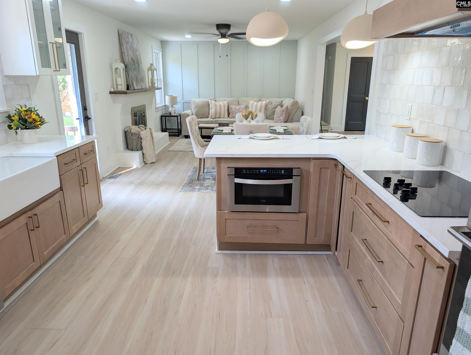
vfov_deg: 56.9
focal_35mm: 24
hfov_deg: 71.5
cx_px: 236
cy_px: 178
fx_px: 327
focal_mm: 6.9
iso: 27
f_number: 1.68
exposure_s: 1/40
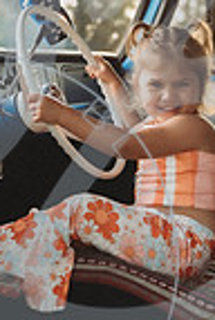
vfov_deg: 18.0
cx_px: 72
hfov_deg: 12.2
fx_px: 1007
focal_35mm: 113
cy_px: 90
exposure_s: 1/200
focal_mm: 36
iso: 100
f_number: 2.8
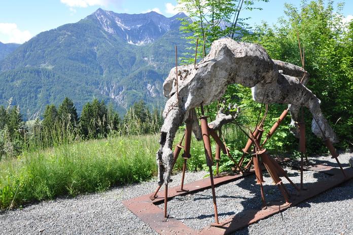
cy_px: 118
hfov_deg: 67.4
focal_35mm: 27
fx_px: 265
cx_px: 176
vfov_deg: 47.9
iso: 200
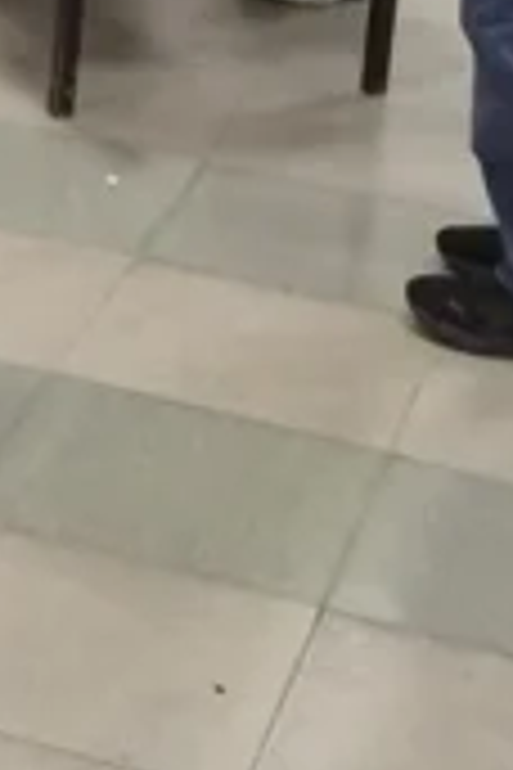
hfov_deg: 9.1
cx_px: -477
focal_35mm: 143
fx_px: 3056
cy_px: -324
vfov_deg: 13.6
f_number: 1.8
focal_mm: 5.4
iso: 320
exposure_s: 1/100
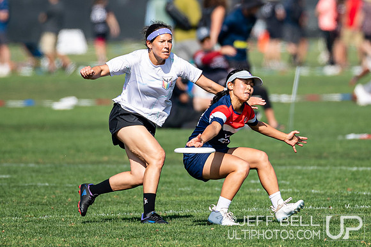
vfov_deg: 1.7
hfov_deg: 2.6
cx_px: 233
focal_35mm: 808
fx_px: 8318
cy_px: 88
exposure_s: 1/1600
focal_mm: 300
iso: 100
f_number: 3.2
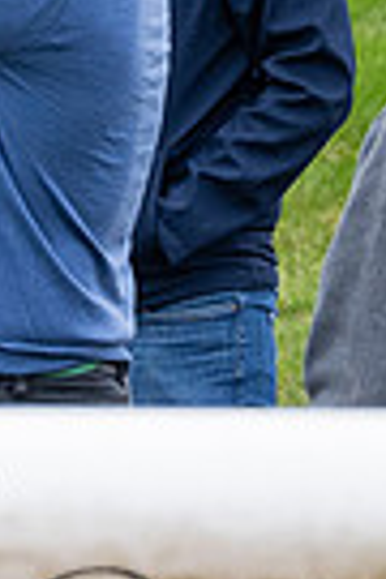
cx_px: 248
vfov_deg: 3.1
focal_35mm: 656
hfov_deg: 2.1
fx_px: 10550
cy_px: 124
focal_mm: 70
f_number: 5
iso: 500
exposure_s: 1/1000
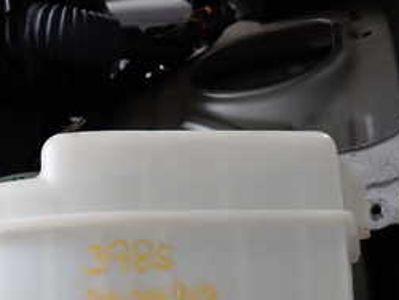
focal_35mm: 60
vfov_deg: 23.0
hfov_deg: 31.0
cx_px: 56
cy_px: 330
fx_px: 692
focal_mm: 4.5
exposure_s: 1/100
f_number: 2
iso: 100
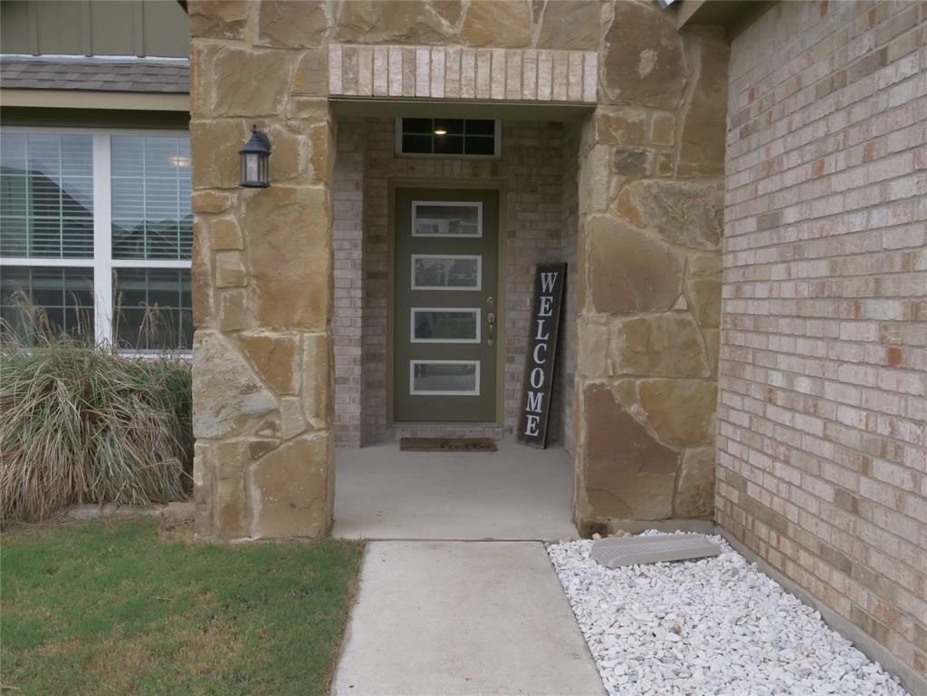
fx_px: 803
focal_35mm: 30
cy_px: 348
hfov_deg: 60.0
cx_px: 464
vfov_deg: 46.8
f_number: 8
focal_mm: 15
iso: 1250
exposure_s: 1/1300
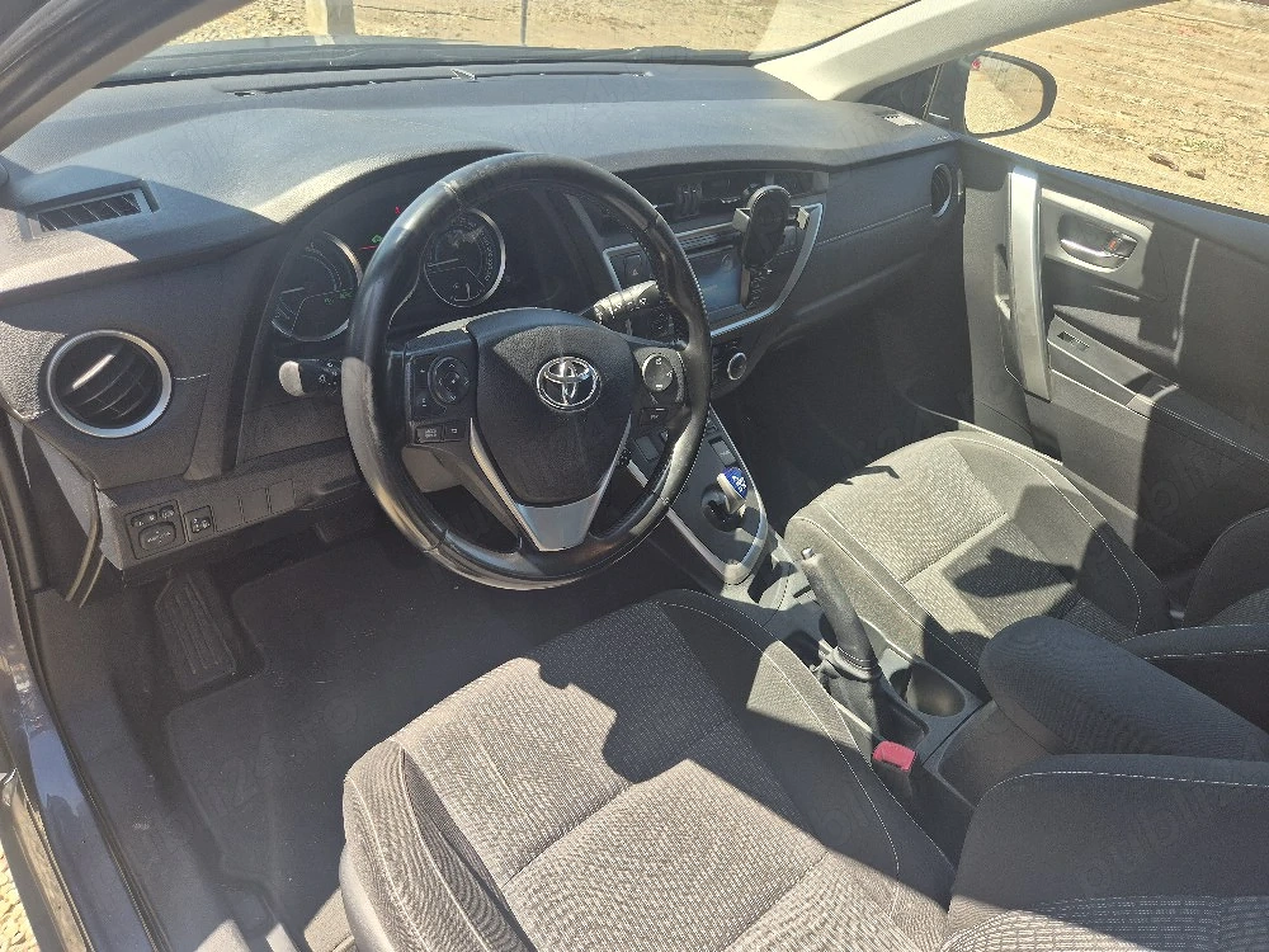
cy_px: 476
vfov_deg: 58.9
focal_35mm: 23
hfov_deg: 73.9
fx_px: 843
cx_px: 634
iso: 25
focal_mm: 5.4
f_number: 1.8
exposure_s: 1/323
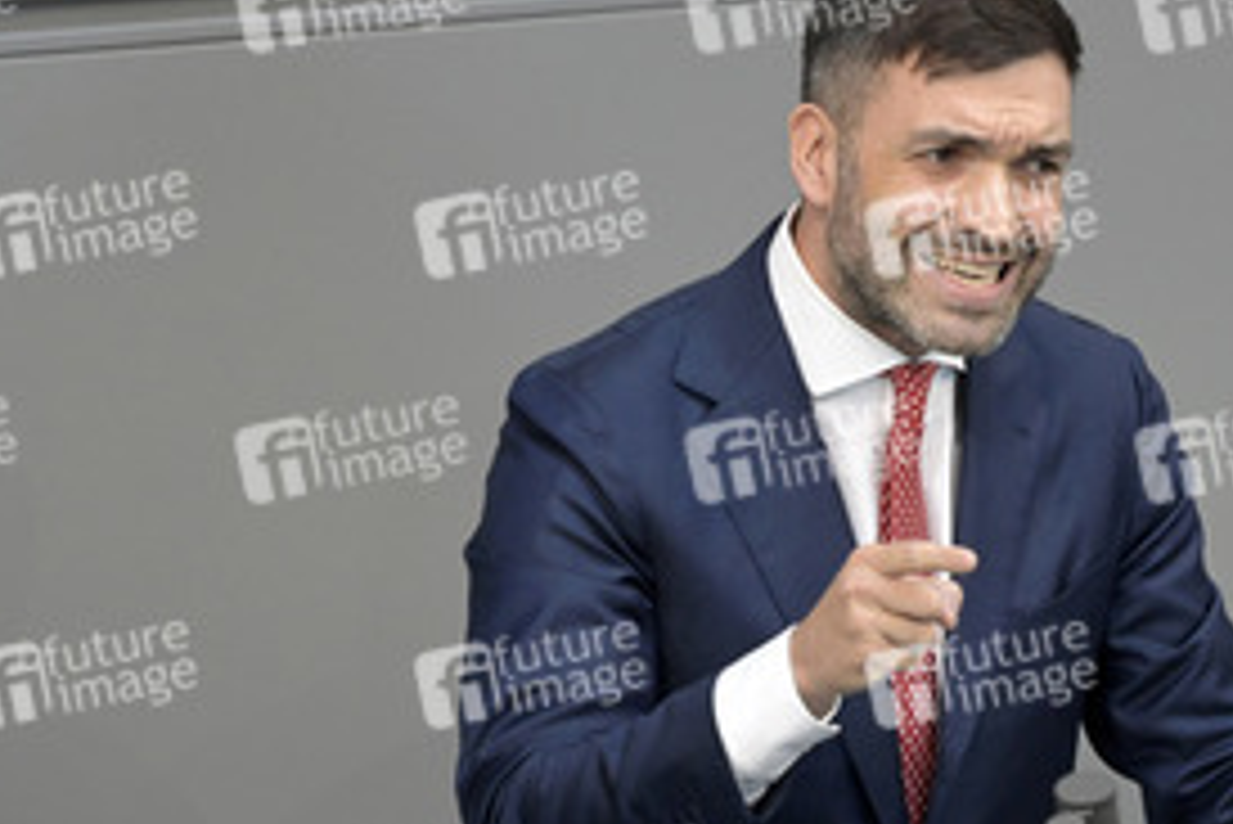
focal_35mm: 641
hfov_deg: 3.2
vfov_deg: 2.1
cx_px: 862
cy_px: 563
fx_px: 21965
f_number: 5.6
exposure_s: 1/400
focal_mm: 390
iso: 8000
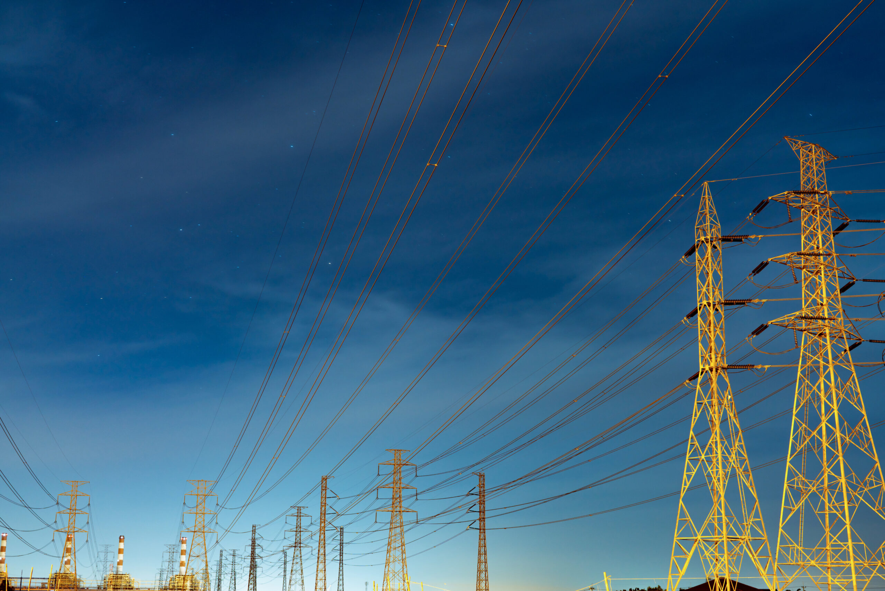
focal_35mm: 50
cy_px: 296
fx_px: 1229
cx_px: 442
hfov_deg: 39.6
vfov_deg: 27.0
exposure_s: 30
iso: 100
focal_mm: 50
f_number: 5
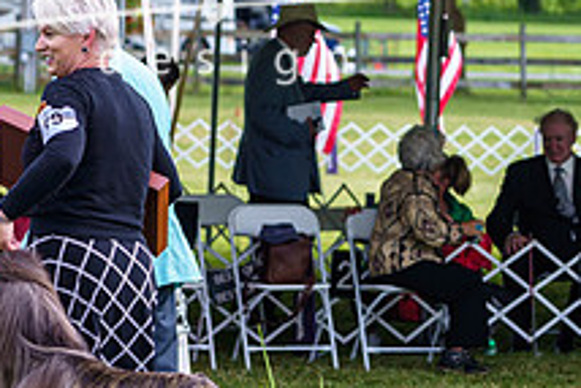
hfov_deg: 8.0
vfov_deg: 5.4
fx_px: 4118
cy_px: 142
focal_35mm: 255
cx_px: 11
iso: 250
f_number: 4
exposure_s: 1/500
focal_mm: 94
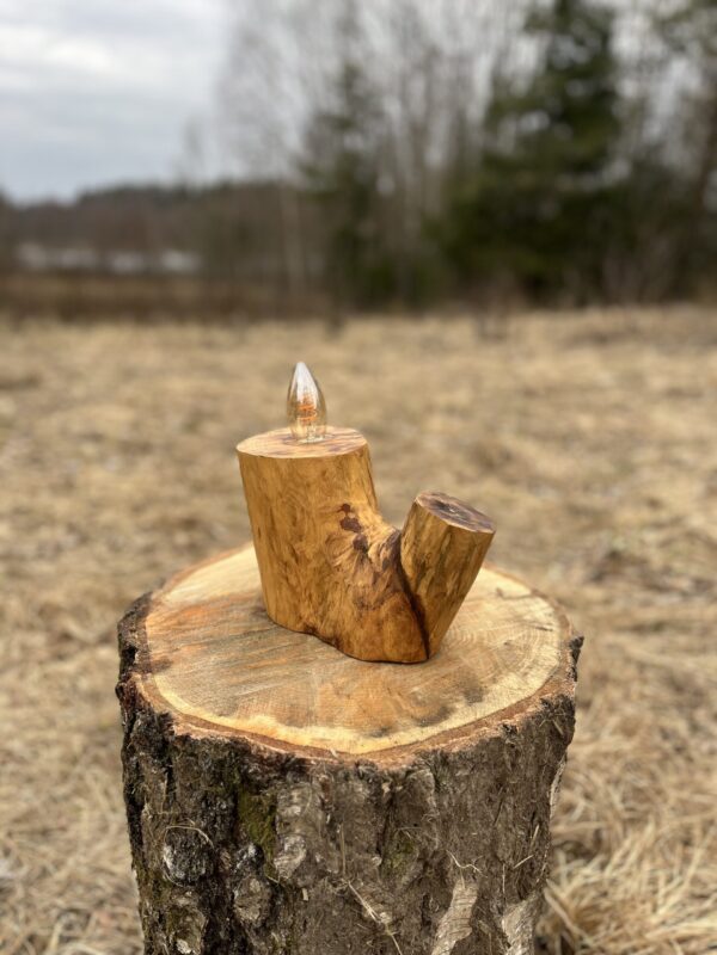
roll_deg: -2.1
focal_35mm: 26
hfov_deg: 53.1
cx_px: 358
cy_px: 478
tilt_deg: -18.2
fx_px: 718
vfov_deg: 67.3
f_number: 1.6
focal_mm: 5.1
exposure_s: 1/122
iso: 32
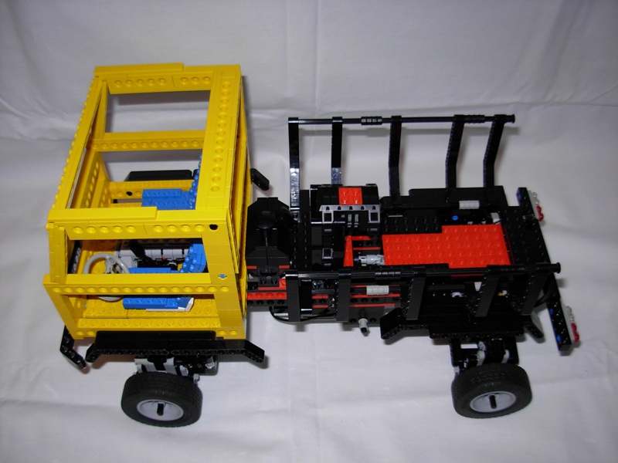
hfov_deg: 49.0
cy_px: 232
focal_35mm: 38
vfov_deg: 37.7
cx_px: 309
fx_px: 678
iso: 79
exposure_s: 1/22.6
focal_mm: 6.3
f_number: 2.9
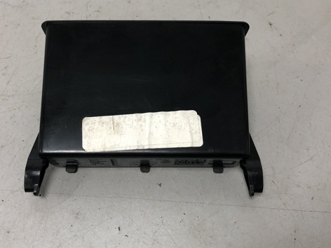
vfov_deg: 37.6
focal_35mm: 38
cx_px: 152
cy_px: 98
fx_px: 363
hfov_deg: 48.9
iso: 32
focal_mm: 4
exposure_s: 1/25
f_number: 1.8
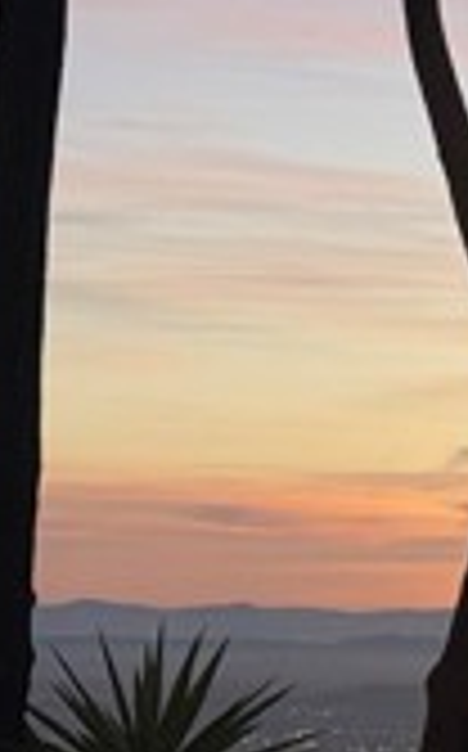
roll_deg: -1.1
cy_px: 140
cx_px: 1022
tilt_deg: +6.8
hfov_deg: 6.5
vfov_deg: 10.7
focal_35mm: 195
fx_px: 3990
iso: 50
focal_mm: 6.76
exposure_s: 1/147
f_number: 1.78
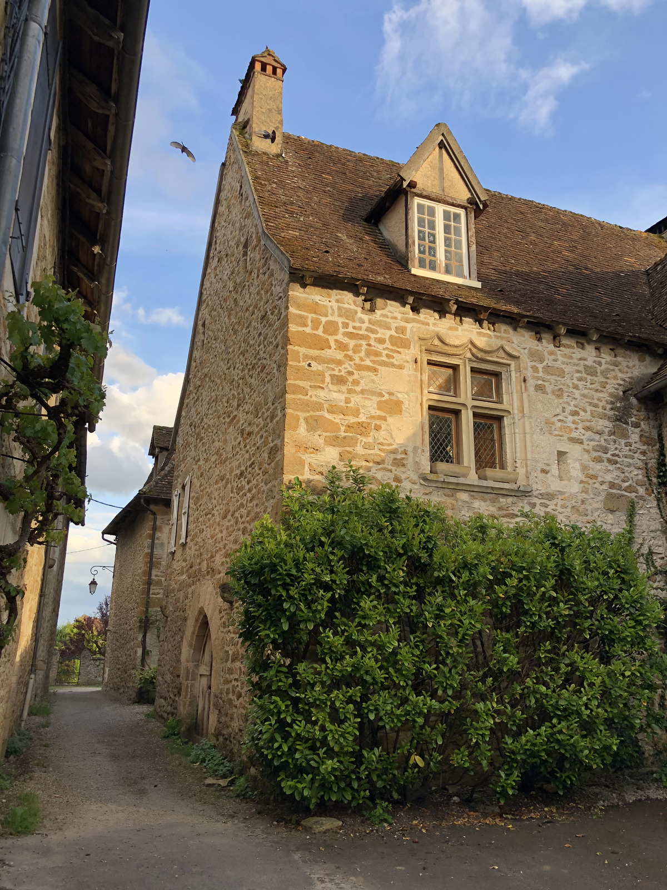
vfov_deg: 63.4
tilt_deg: +18.2
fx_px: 719
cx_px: 334
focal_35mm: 28
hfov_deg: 49.7
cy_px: 445
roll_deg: -0.8
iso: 20
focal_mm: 4
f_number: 1.8
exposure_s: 1/353
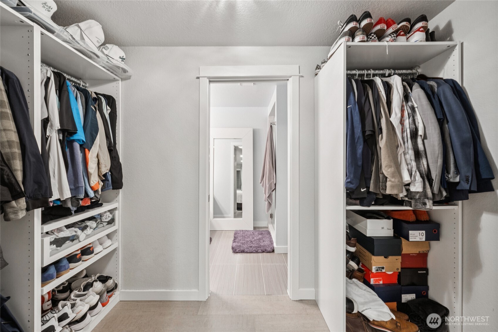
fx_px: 207
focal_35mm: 15
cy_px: 166
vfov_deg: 77.3
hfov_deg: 100.4
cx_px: 249
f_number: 9
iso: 250
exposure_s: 1/1.25
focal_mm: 10
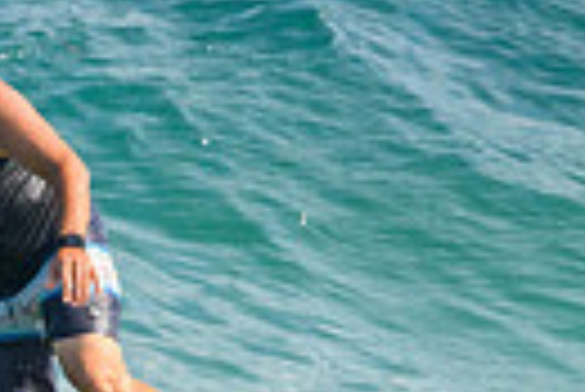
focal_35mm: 3560
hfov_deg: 0.6
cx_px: -45
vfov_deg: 0.4
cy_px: 507
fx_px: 57914
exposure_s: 1/2000
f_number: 11
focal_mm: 800
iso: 1600
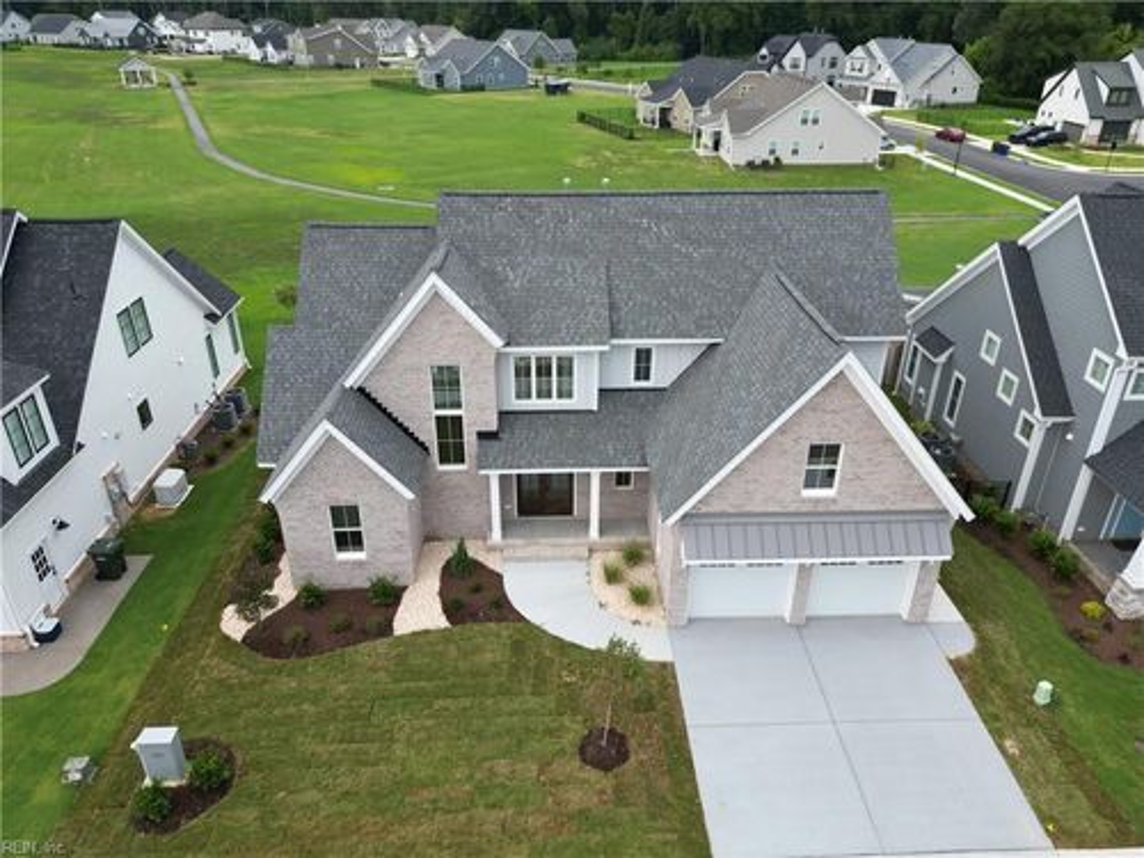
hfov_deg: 71.6
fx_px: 793
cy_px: 429
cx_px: 572
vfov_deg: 56.8
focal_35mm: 24
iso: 100
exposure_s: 1/800
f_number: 1.7
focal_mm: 6.72
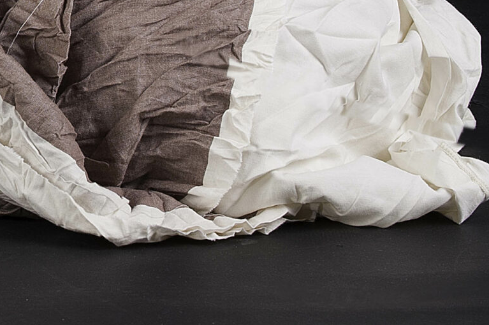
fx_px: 3895
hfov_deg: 7.1
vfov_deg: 4.7
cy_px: -155
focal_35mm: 287
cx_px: -175
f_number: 16
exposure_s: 1/250
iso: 200
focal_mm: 86
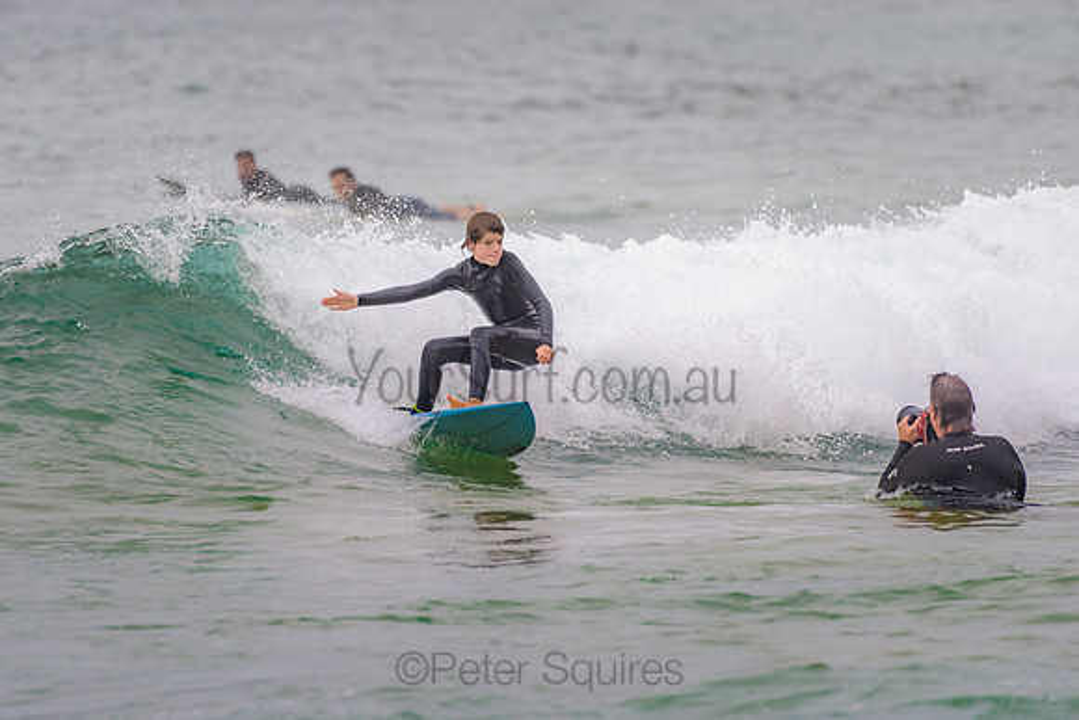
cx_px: 509
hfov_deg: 3.4
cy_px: 279
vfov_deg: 2.2
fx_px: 18375
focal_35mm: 613
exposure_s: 1/800
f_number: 5.6
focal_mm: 500
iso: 280
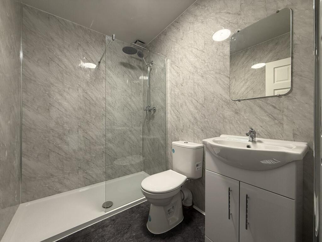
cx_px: 161
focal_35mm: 14
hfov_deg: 102.1
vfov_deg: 85.7
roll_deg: +0.0
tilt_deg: +0.1
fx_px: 130
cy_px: 121
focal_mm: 2.22
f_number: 2.2
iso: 160
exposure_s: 1/50
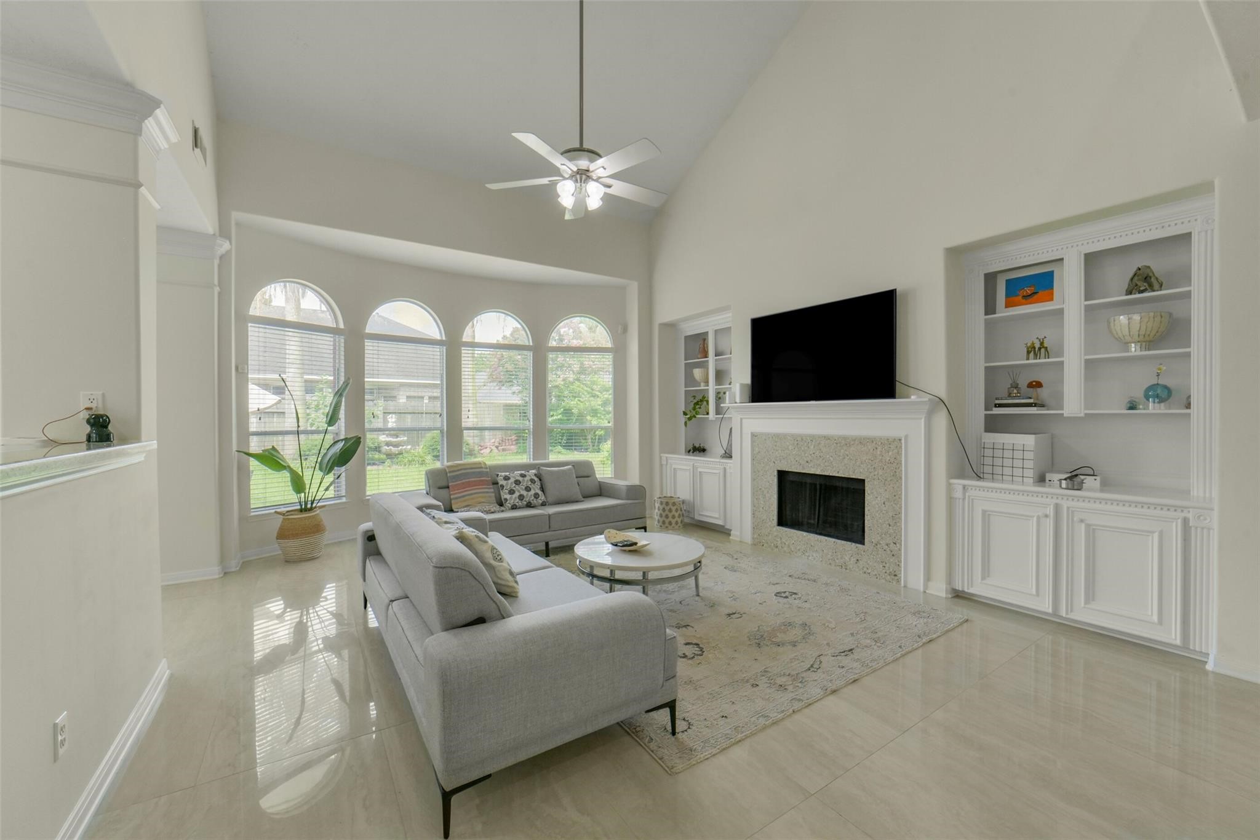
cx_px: 630
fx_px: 490
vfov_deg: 81.2
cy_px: 420
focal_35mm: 14
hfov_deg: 104.2
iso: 500
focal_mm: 14
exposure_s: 1/80
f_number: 11
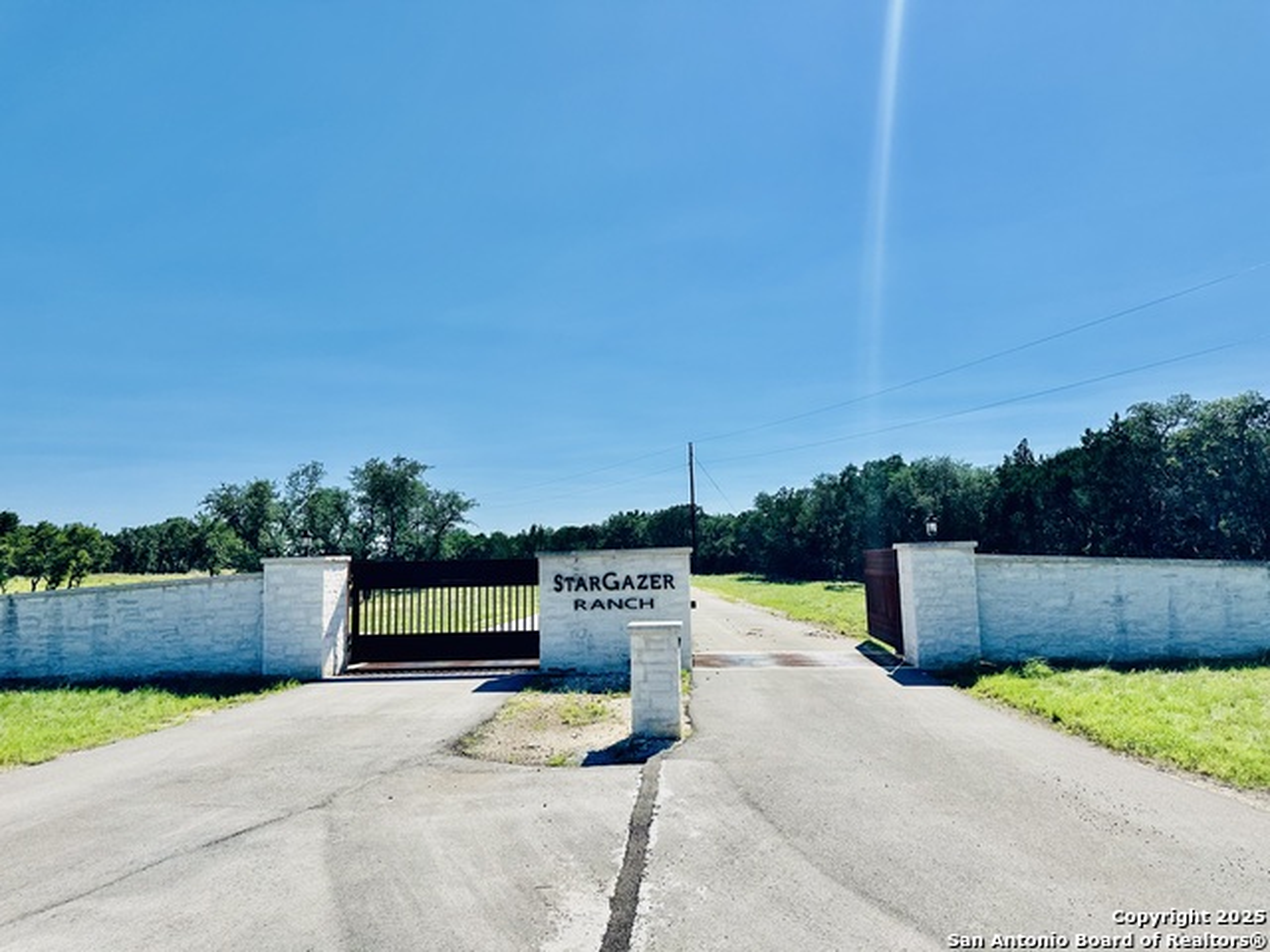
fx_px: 881
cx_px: 635
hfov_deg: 71.6
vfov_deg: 56.8
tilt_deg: +5.8
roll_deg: +1.9
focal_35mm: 24
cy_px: 476
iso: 80
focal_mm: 6.86
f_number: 1.78
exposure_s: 1/8197
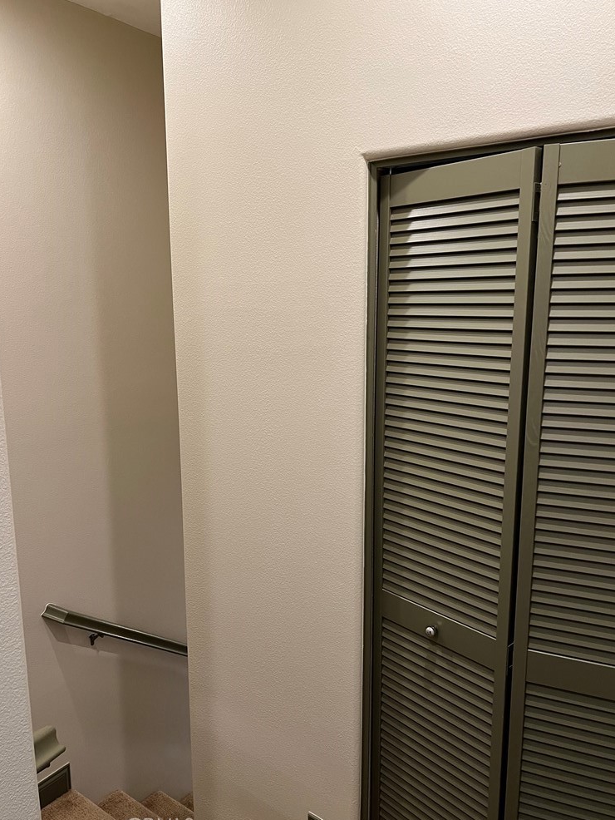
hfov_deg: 51.4
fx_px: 639
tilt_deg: -9.8
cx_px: 311
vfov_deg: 65.3
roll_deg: +0.1
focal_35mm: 27
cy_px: 412
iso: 160
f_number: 1.5
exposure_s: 1/60
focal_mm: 5.7
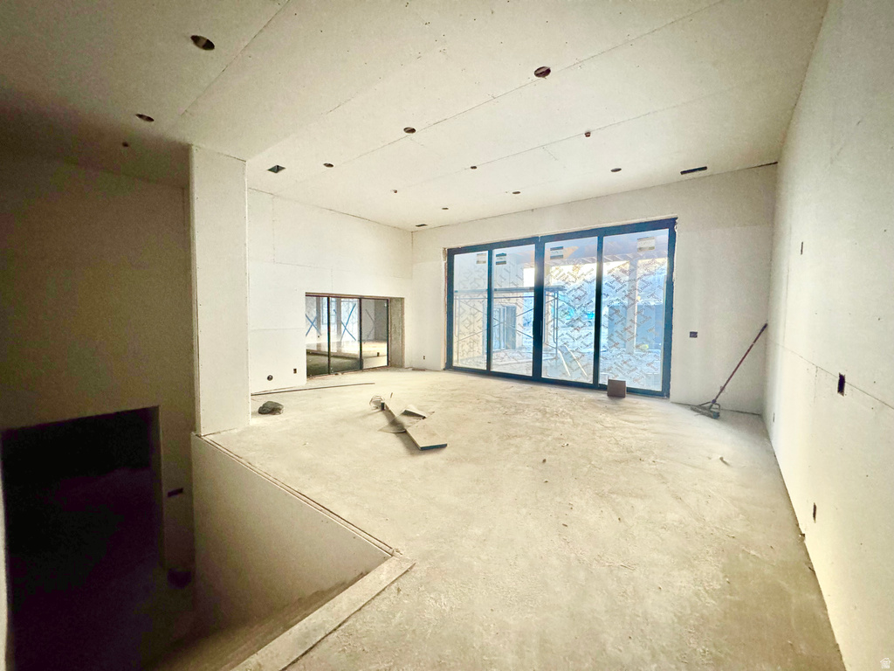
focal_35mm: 14
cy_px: 336
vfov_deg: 85.7
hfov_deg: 102.1
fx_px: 362
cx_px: 447
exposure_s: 1/60
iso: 500
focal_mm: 2.22
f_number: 2.2
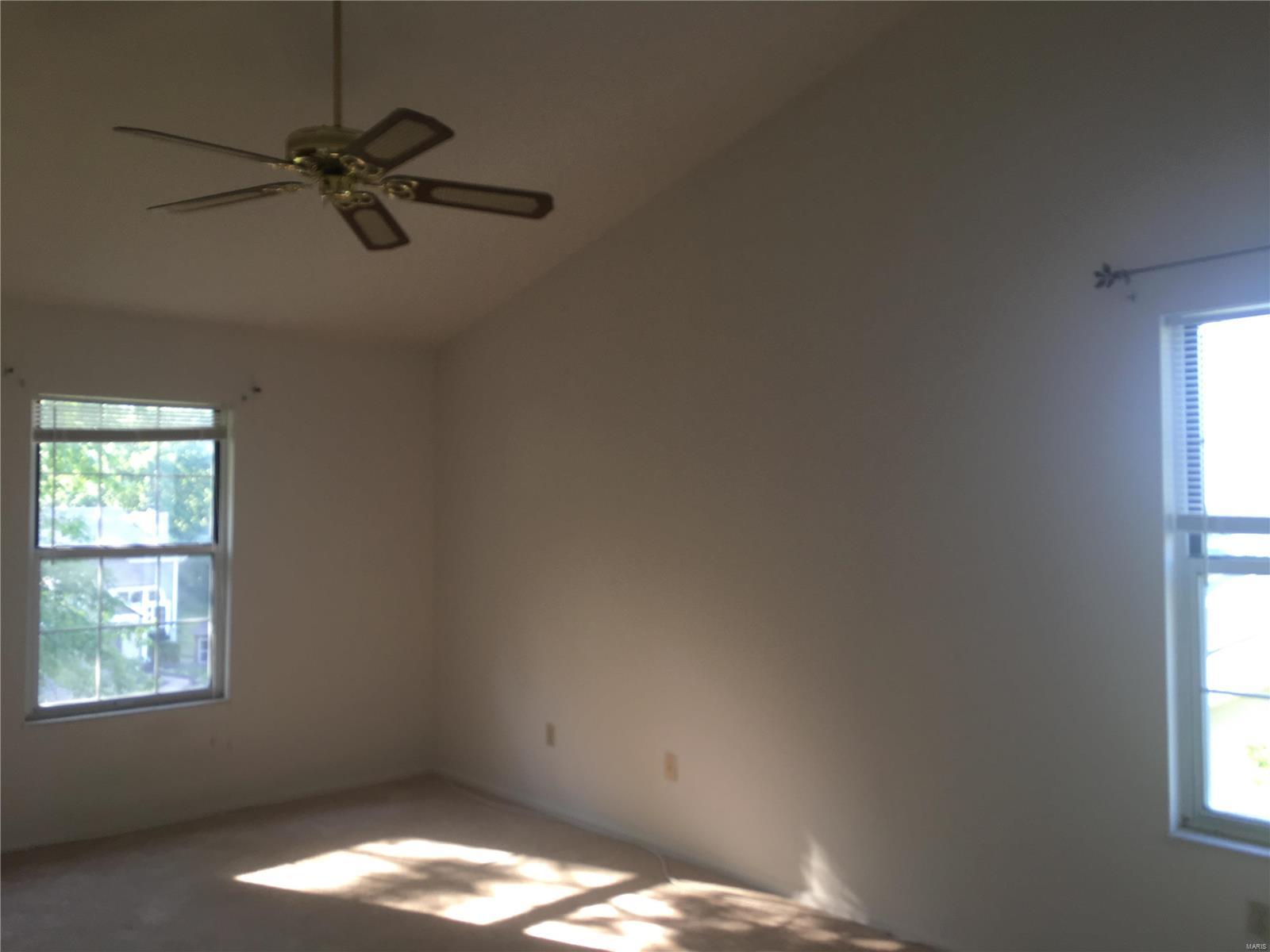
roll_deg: +1.4
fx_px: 1064
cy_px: 476
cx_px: 635
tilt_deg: +1.6
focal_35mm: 29
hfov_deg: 61.7
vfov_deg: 48.2
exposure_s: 1/40
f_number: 2.2
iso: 32
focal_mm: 4.15
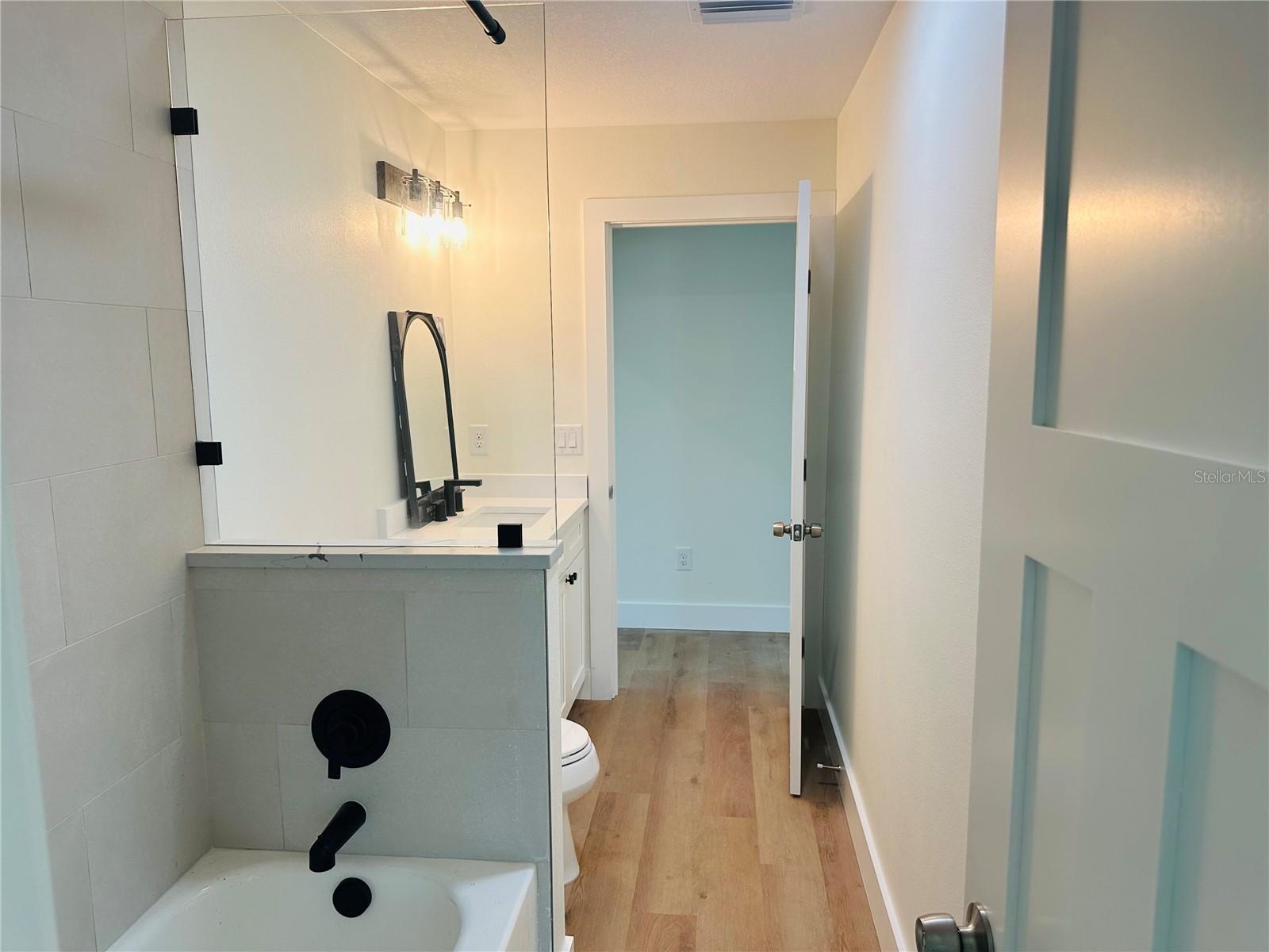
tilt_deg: -7.6
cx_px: 634
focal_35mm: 24
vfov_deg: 56.8
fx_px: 880
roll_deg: -0.6
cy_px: 476
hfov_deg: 71.6
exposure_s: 1/120
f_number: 1.78
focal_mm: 6.86
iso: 100
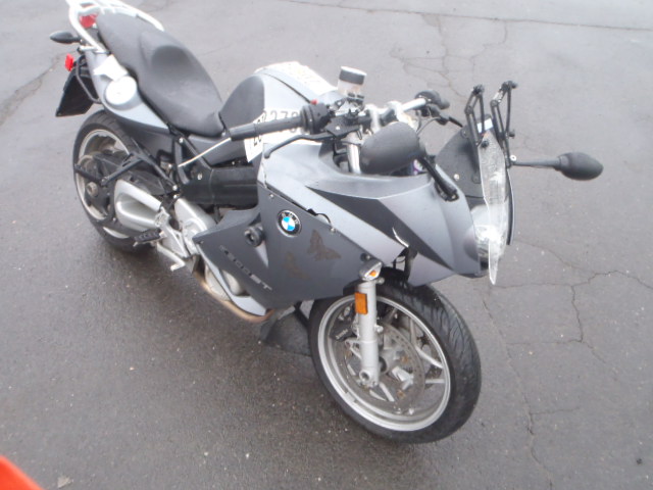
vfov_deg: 49.7
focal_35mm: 28
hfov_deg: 63.4
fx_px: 528
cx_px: 326
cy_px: 245
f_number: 3.5
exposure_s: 1/30
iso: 200
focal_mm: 5
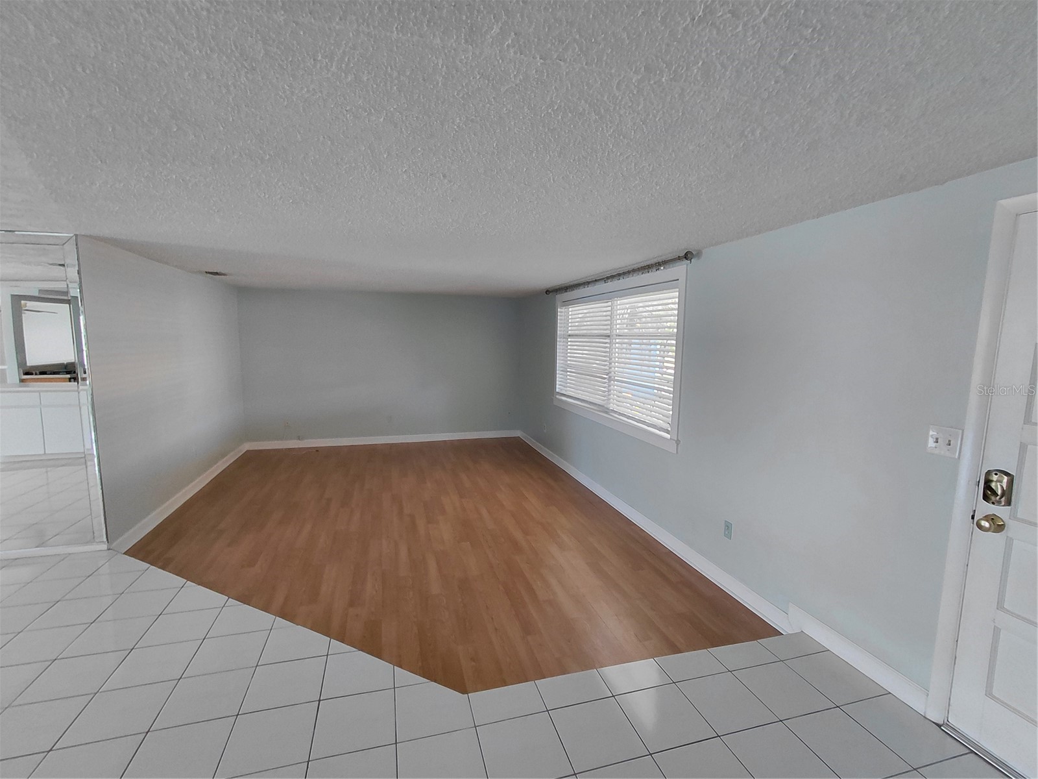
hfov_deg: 94.5
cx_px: 519
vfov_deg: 78.1
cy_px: 390
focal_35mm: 16
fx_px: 480
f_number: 2.2
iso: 160
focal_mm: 1.64
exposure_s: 1/60
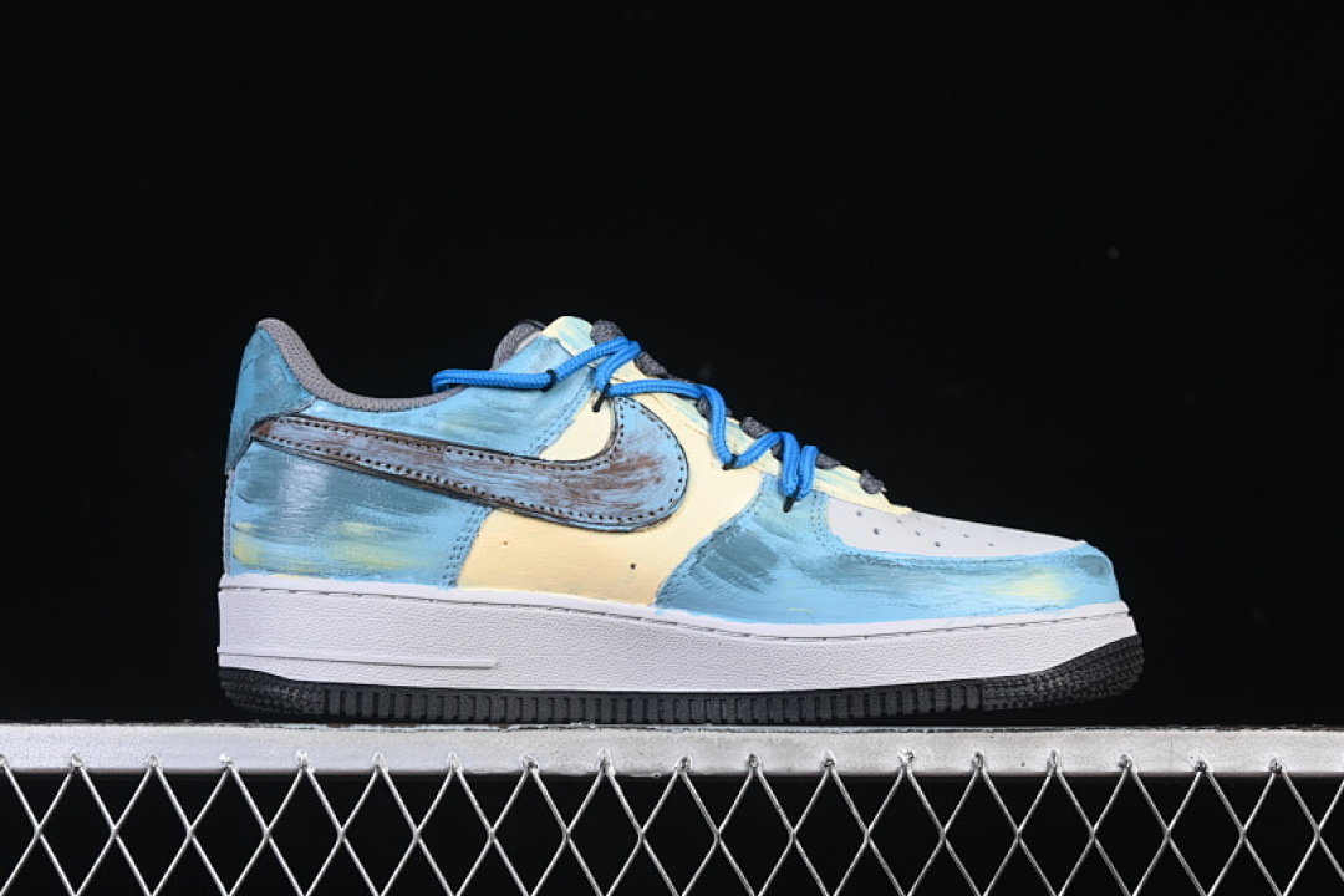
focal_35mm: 75
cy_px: 448
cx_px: 672
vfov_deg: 18.2
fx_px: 2800
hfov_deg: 27.0
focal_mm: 50
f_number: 7.1
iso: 160
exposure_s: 1/80
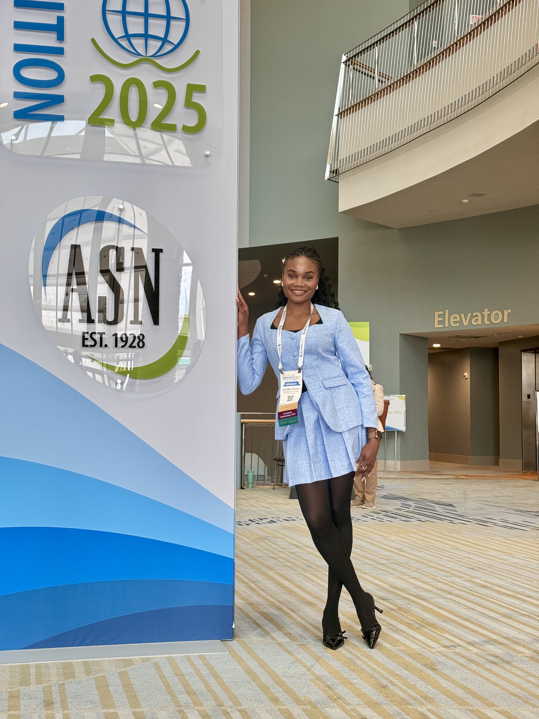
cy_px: 360
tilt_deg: +4.4
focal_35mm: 48
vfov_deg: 39.7
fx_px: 997
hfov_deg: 30.3
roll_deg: -0.8
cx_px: 270
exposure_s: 1/60
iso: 100
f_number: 1.78
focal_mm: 6.76
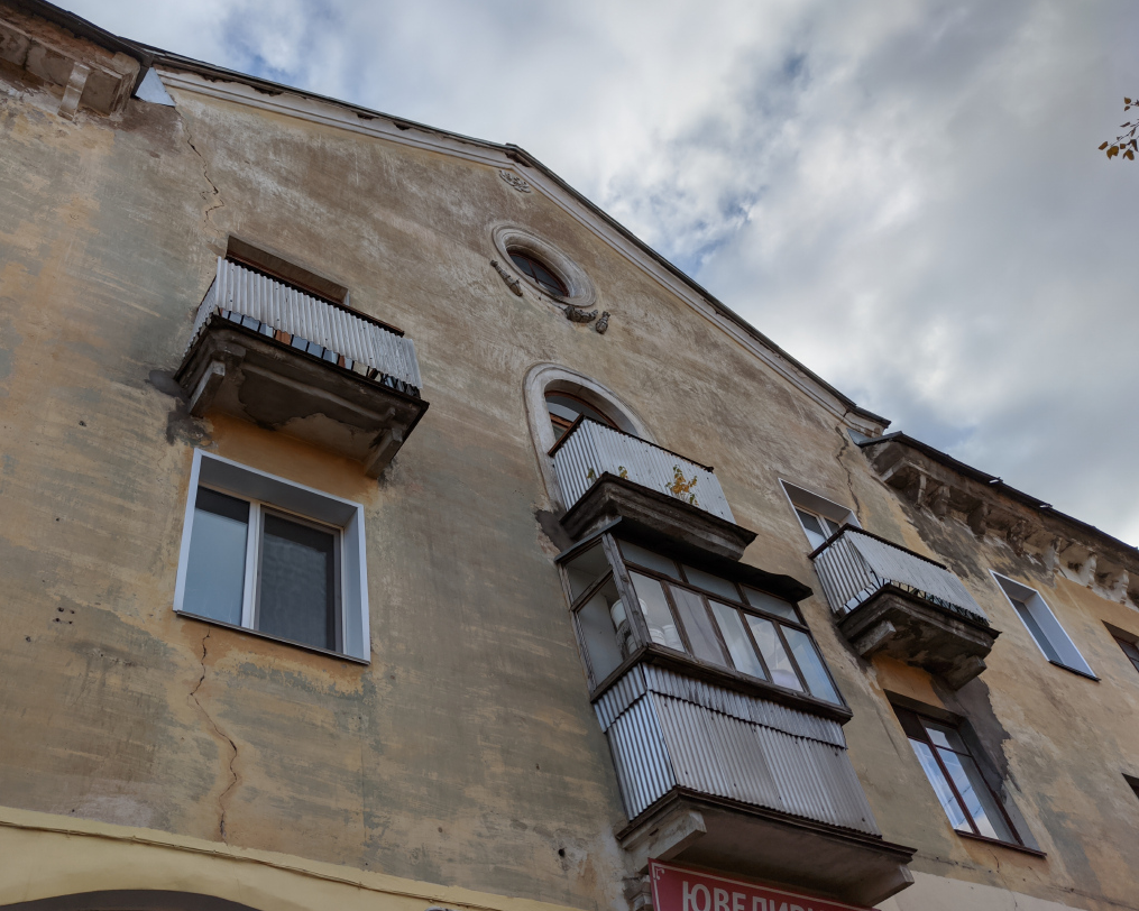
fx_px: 1011
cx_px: 450
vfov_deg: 48.5
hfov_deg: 58.3
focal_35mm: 30
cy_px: 481
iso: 116
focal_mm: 6.72
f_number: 1.69
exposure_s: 1/2778
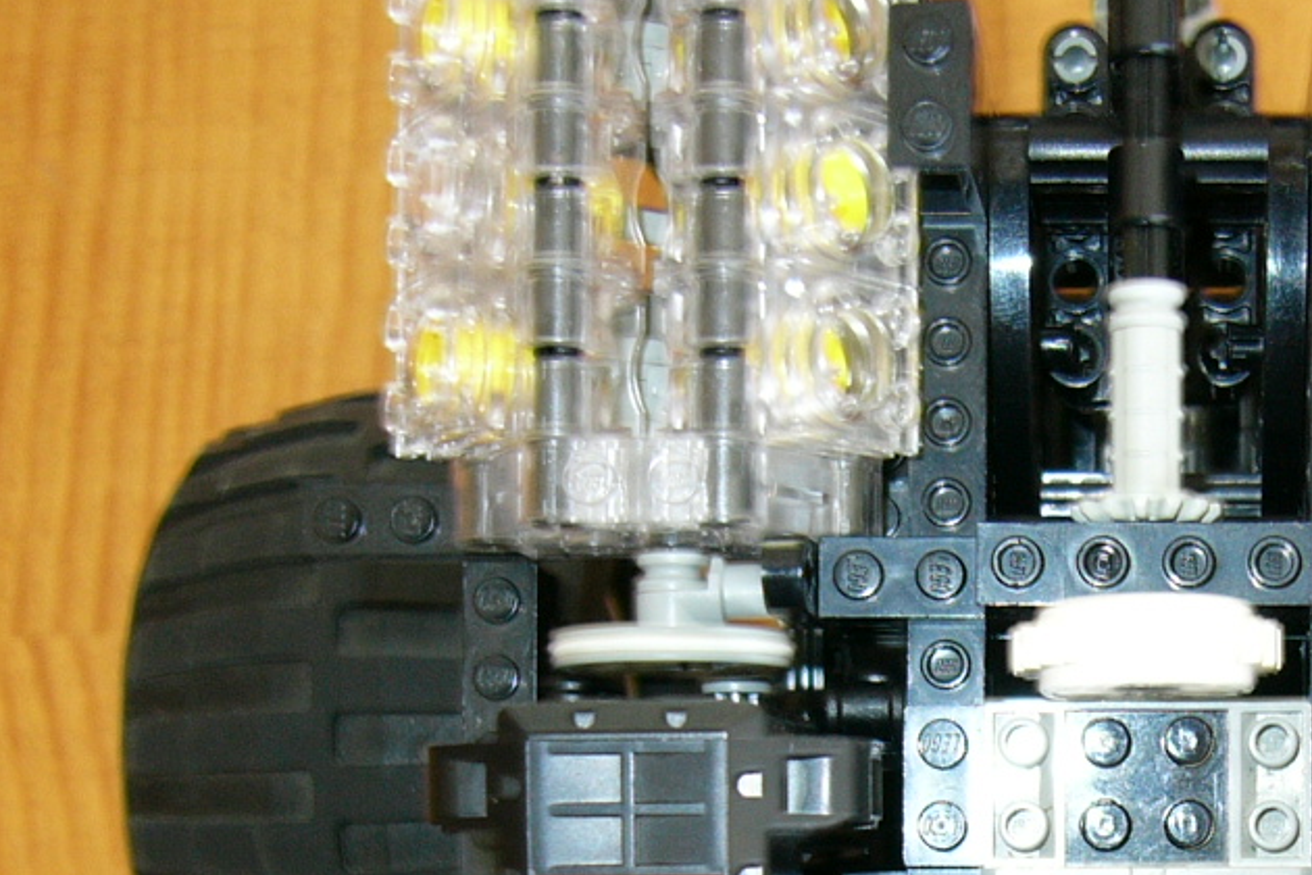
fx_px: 2697
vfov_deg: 17.8
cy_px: 944
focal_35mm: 74
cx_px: 1150
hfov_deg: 26.5
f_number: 2.8
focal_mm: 5.8
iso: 100
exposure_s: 1/1.6
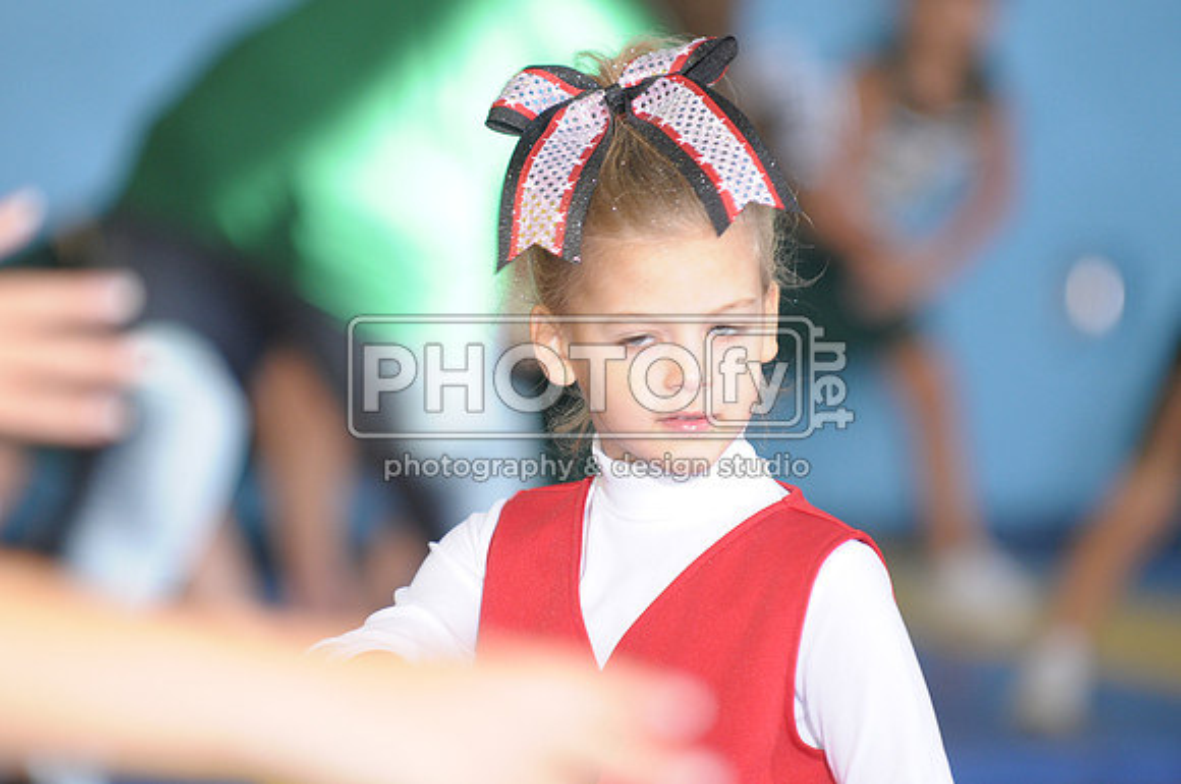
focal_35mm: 300
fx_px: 9828
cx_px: 590
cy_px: 392
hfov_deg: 6.9
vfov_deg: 4.6
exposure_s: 1/125
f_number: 2.8
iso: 500
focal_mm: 200
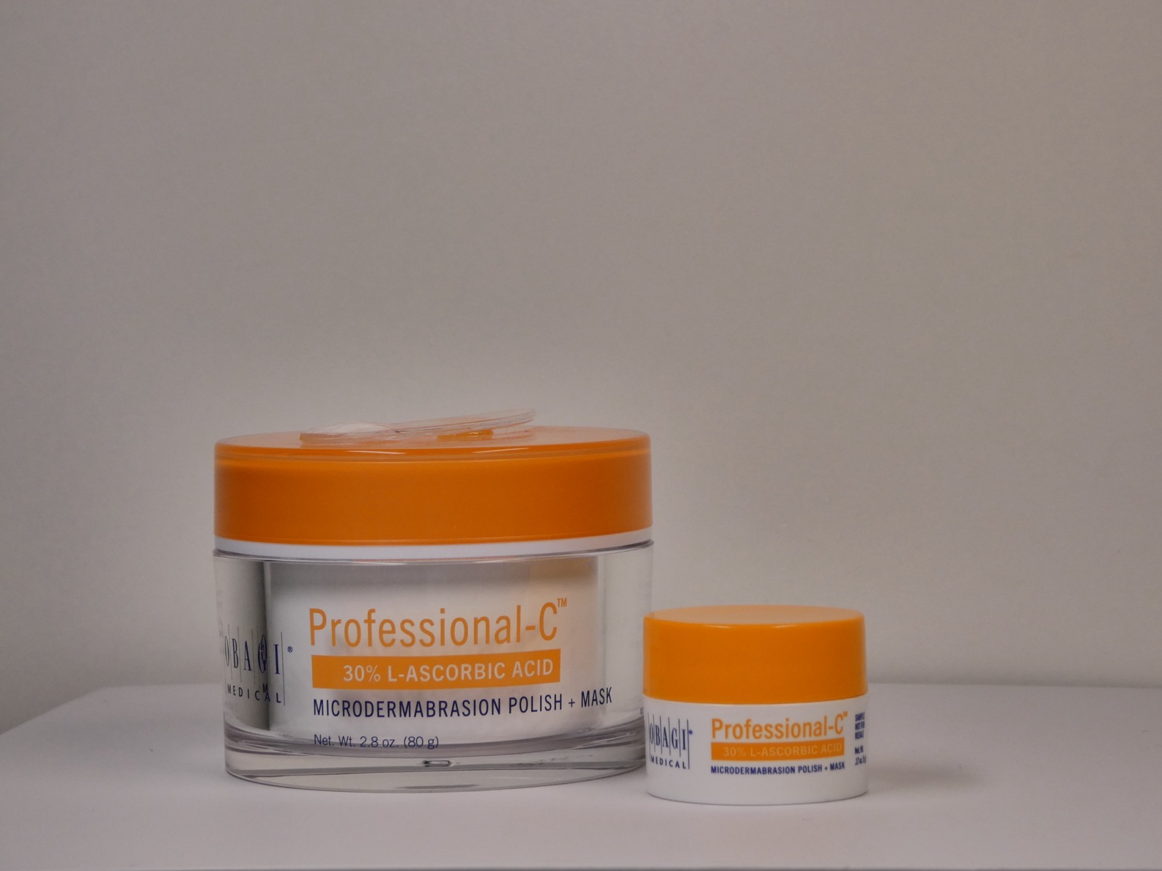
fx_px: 3726
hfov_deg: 17.7
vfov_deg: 13.3
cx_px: 580
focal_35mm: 111
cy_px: 434
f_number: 5
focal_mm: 19.7
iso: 320
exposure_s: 1/320
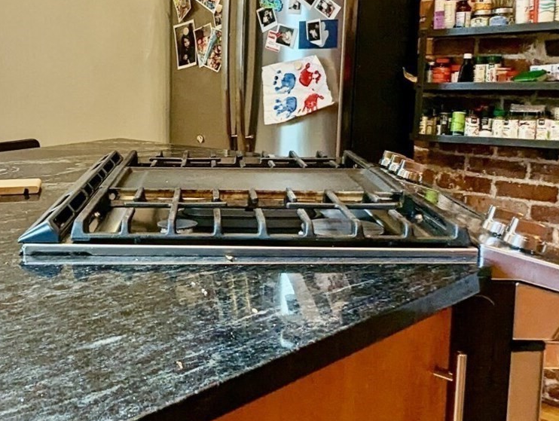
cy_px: 174
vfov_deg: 32.9
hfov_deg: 41.0
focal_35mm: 44
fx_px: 712
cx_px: 111
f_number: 2.2
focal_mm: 2.35
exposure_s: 1/60
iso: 61
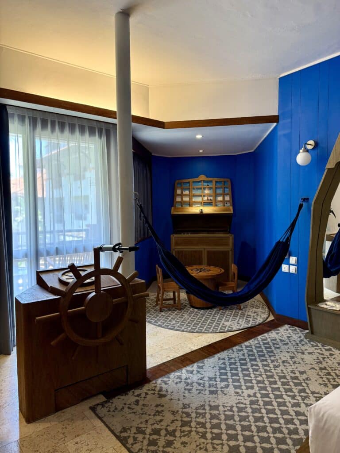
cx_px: 170
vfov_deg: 71.6
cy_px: 226
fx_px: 314
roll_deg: +0.5
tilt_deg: -2.4
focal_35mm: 24
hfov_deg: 56.8
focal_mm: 6.76
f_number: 1.78
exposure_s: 1/50
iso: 160
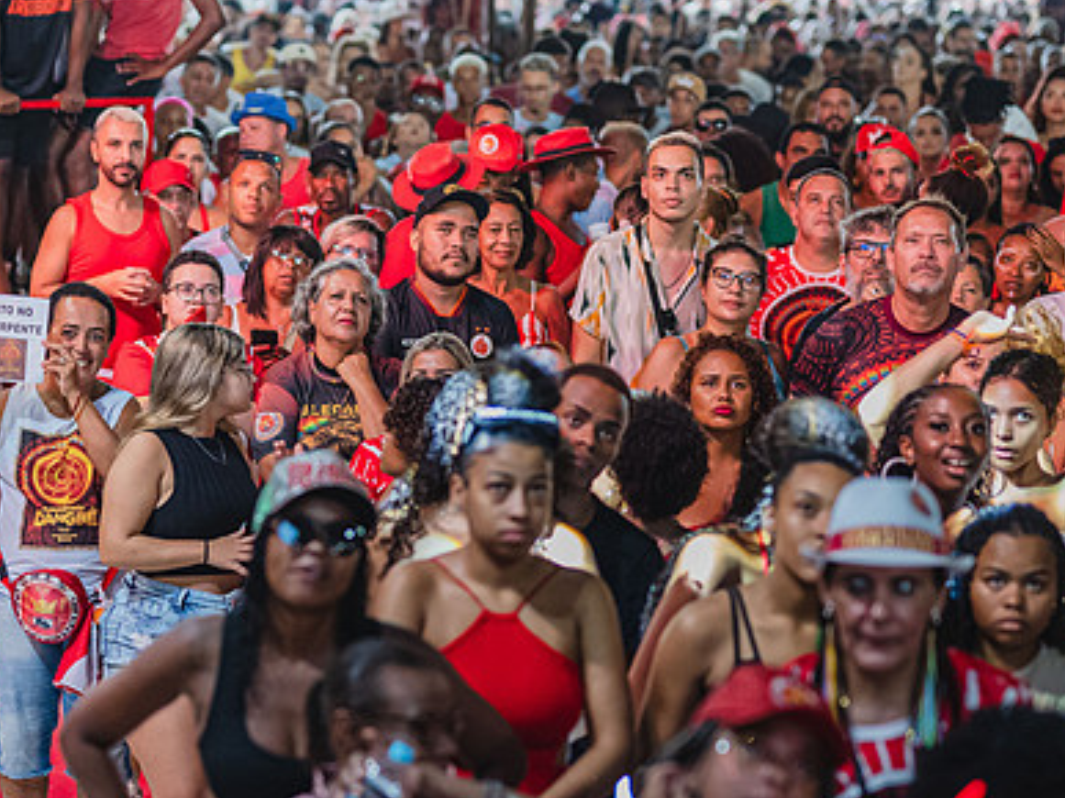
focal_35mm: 108
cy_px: 493
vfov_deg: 13.7
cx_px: 363
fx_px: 3322
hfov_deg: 18.2
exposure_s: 1/1000
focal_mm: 50
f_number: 1.4
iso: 2000
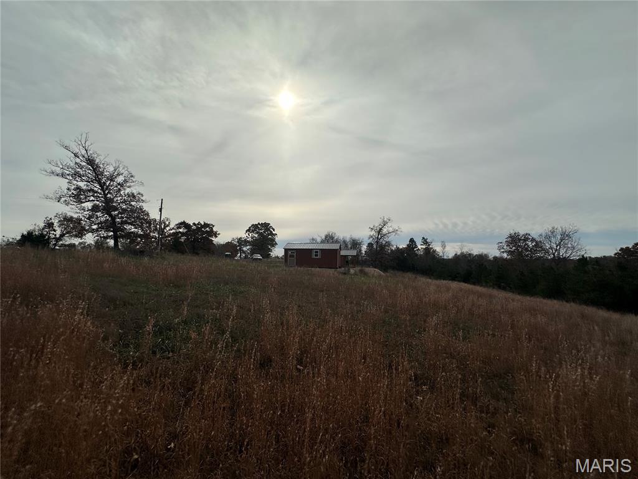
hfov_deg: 102.1
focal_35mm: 14
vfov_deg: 85.7
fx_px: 258
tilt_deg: +4.1
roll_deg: +0.4
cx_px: 319
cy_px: 240
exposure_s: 1/7813
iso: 50
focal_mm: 2.22
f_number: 2.2
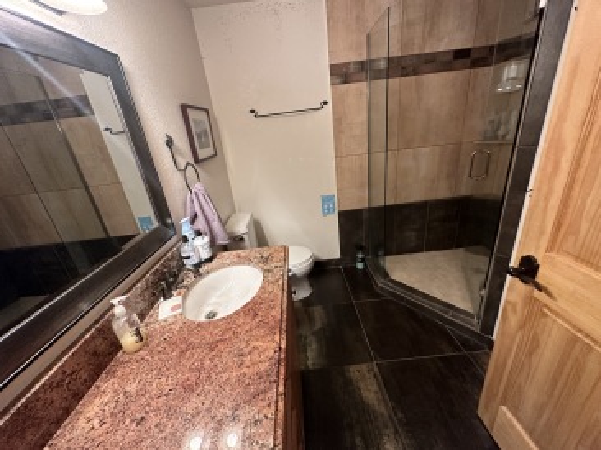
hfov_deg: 102.1
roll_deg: +6.2
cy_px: 225
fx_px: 243
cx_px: 300
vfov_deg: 85.6
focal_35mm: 14
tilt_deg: -21.4
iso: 400
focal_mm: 2.22
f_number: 2.2
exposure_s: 1/60
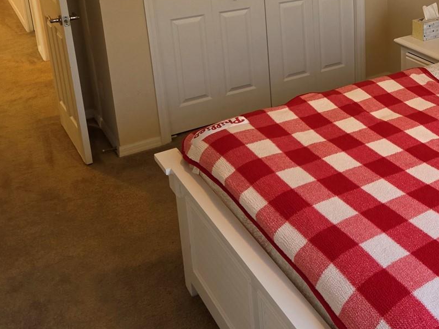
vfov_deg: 30.1
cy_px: 31
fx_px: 583
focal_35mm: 46
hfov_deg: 37.9
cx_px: 410
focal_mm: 5.4
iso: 320
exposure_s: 1/120
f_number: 1.8
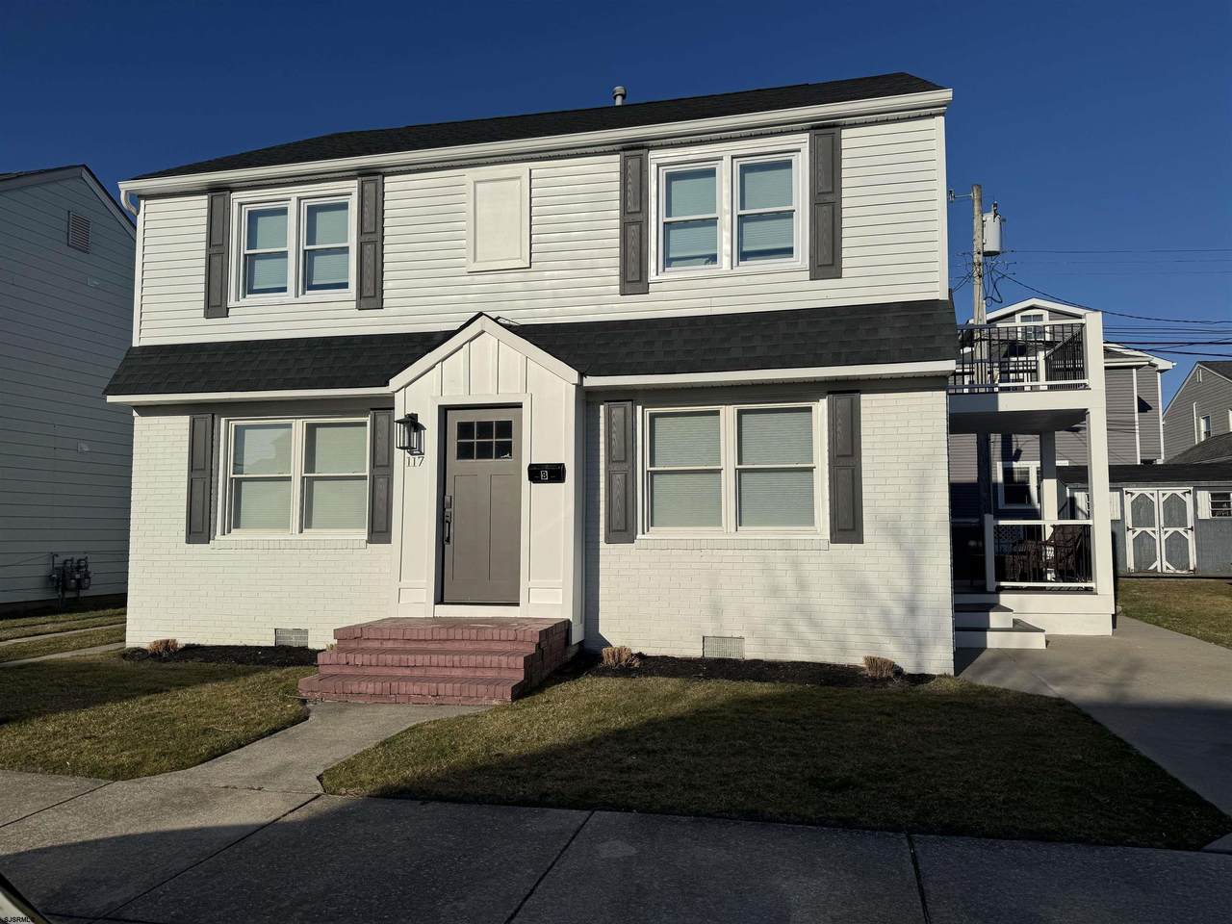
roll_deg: -0.6
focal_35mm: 24
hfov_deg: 71.6
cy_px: 462
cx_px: 616
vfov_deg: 56.8
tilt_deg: +2.2
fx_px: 854
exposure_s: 1/12346
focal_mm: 6.76
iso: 64
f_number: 1.78
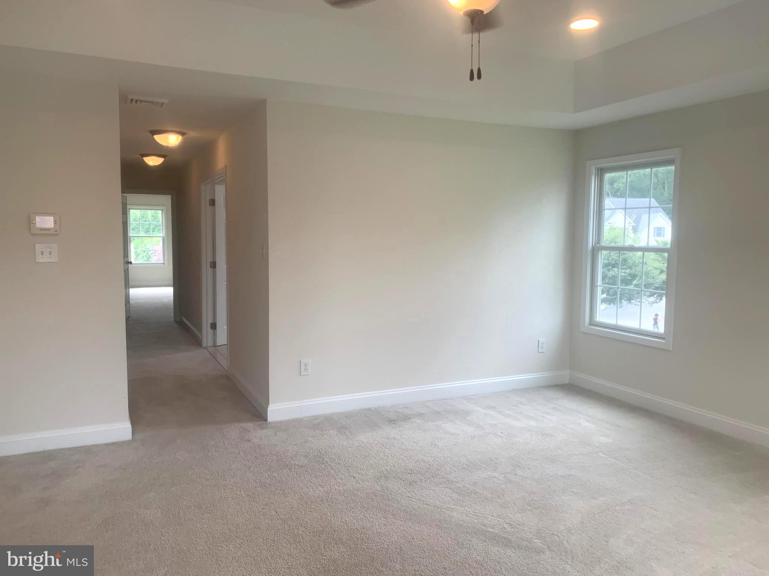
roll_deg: -0.1
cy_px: 288
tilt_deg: -6.0
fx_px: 578
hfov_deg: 67.3
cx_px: 384
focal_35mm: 26
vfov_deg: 53.1
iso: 64
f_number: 1.8
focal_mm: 4.25
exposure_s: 1/120
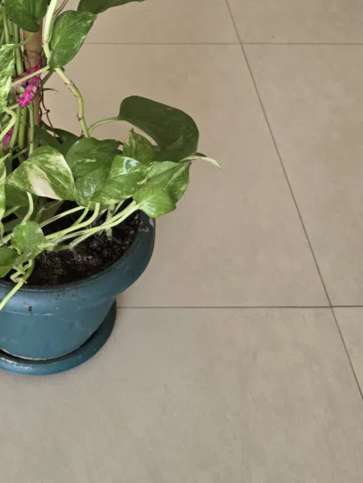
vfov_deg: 32.8
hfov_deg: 24.7
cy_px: 143
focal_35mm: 58
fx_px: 811
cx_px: 54
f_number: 1.7
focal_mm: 6.3
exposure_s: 1/100
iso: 320
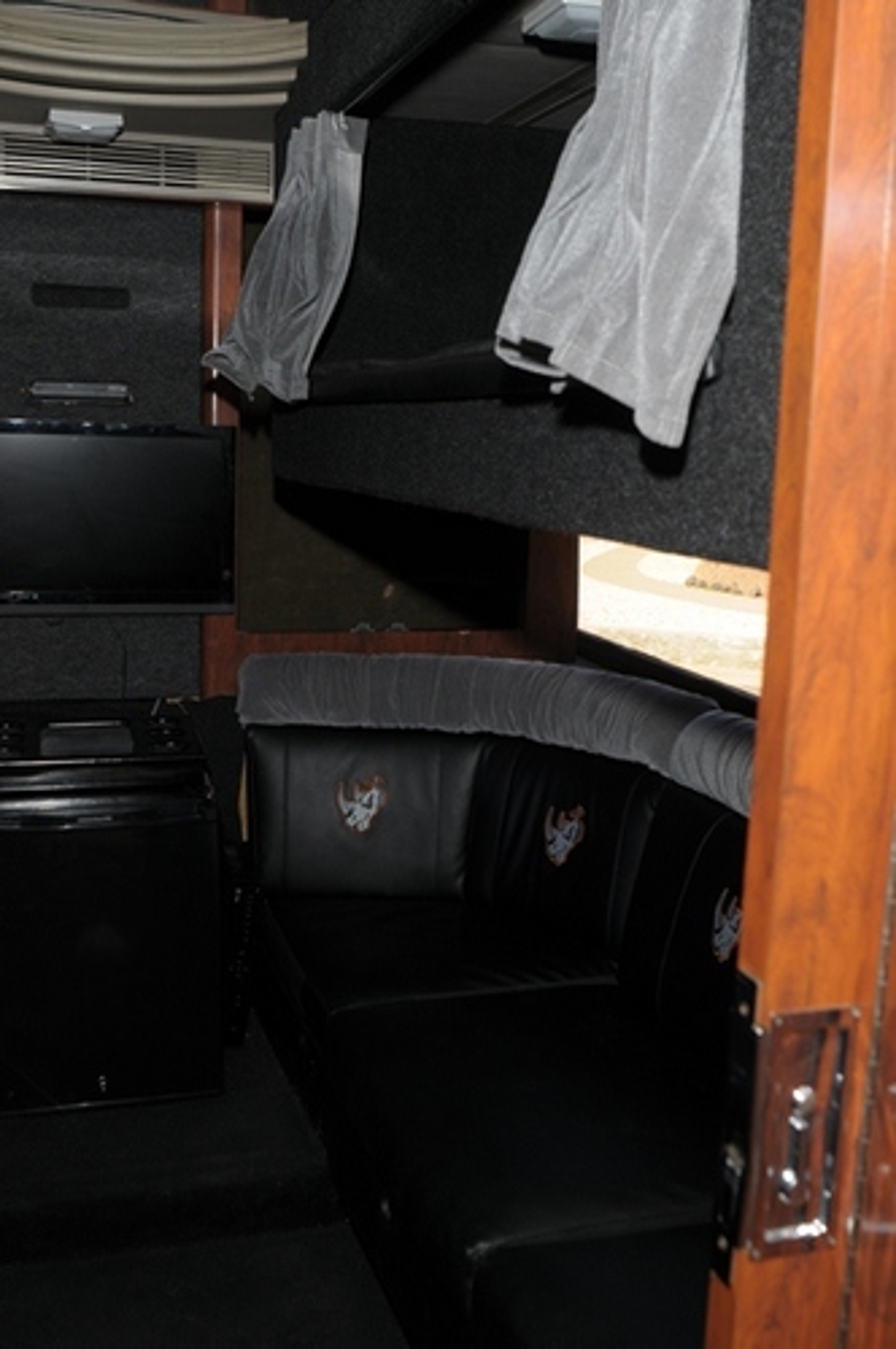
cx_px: 448
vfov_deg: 53.2
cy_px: 674
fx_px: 1348
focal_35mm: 36
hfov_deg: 36.8
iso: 200
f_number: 5.6
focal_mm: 24
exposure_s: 1/125
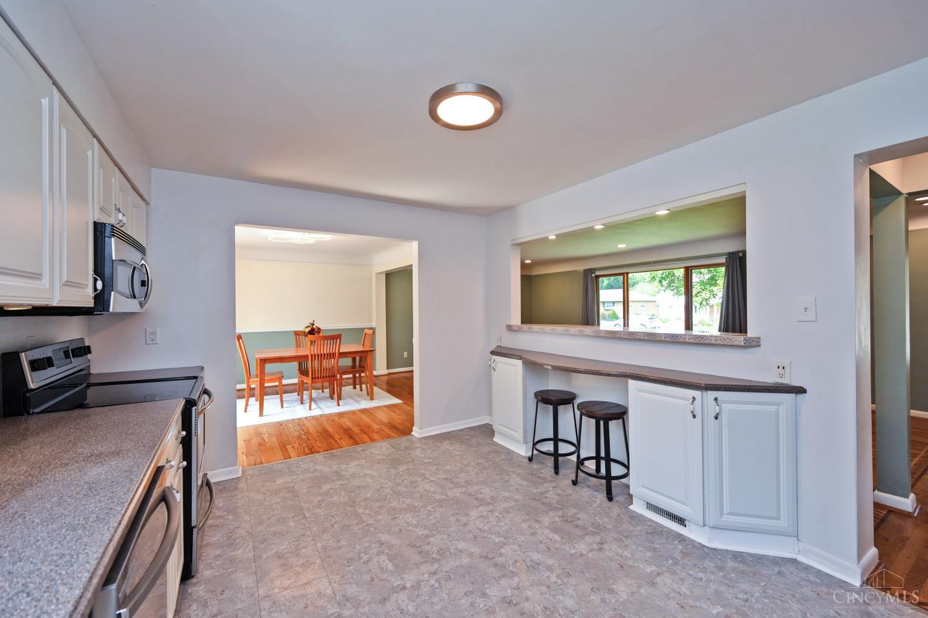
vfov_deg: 81.2
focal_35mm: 14
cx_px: 464
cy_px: 309
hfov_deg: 104.3
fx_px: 361
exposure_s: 1/80
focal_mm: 14
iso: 200
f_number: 4.5
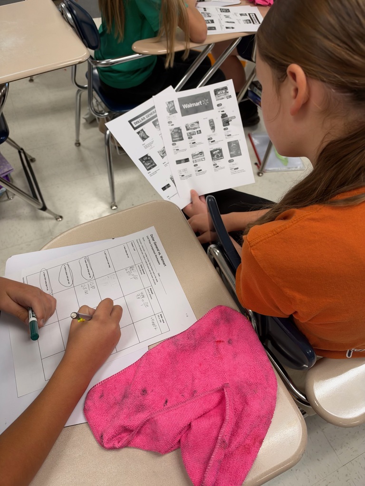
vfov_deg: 71.6
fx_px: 337
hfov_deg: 56.8
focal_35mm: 24
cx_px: 182
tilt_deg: -52.2
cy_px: 243
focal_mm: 6.93
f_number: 1.8
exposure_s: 1/120
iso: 125
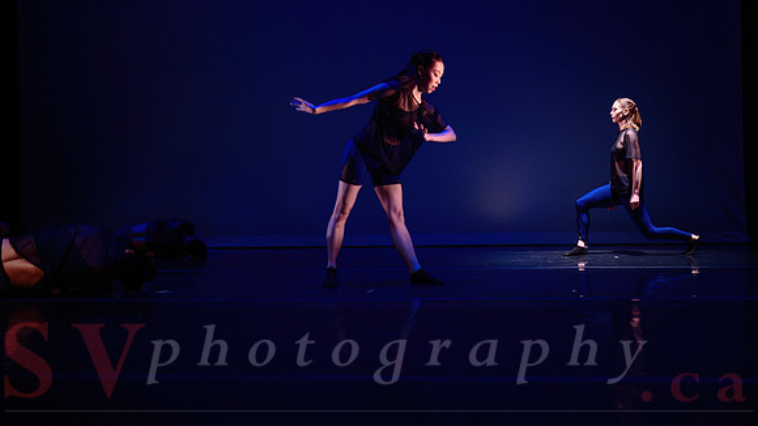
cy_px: 213
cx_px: 509
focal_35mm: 34
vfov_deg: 34.9
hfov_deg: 57.1
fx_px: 678
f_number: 1.4
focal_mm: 24
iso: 1000
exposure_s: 1/640
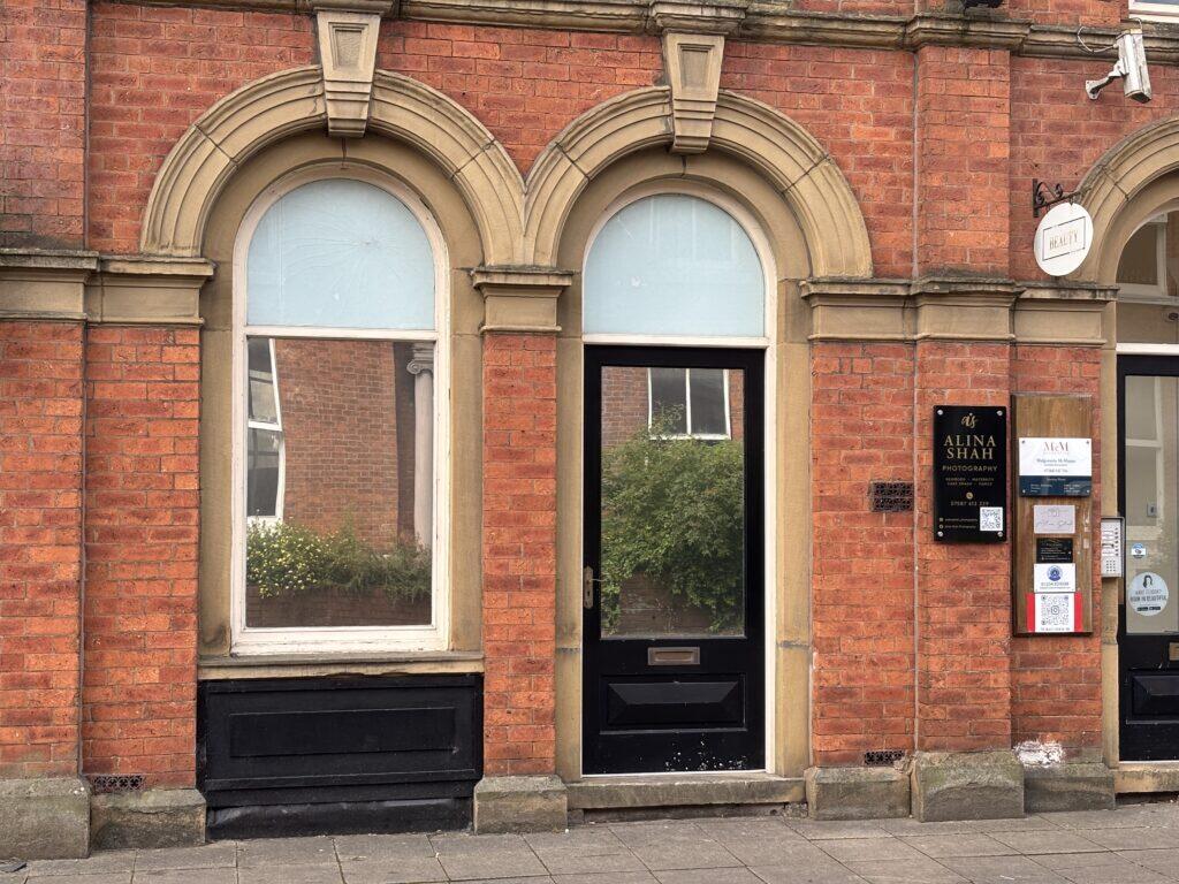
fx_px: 1771
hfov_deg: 36.8
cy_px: 442
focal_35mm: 52
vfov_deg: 28.0
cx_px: 590
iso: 32
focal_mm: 5.96
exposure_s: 1/512
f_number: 1.6
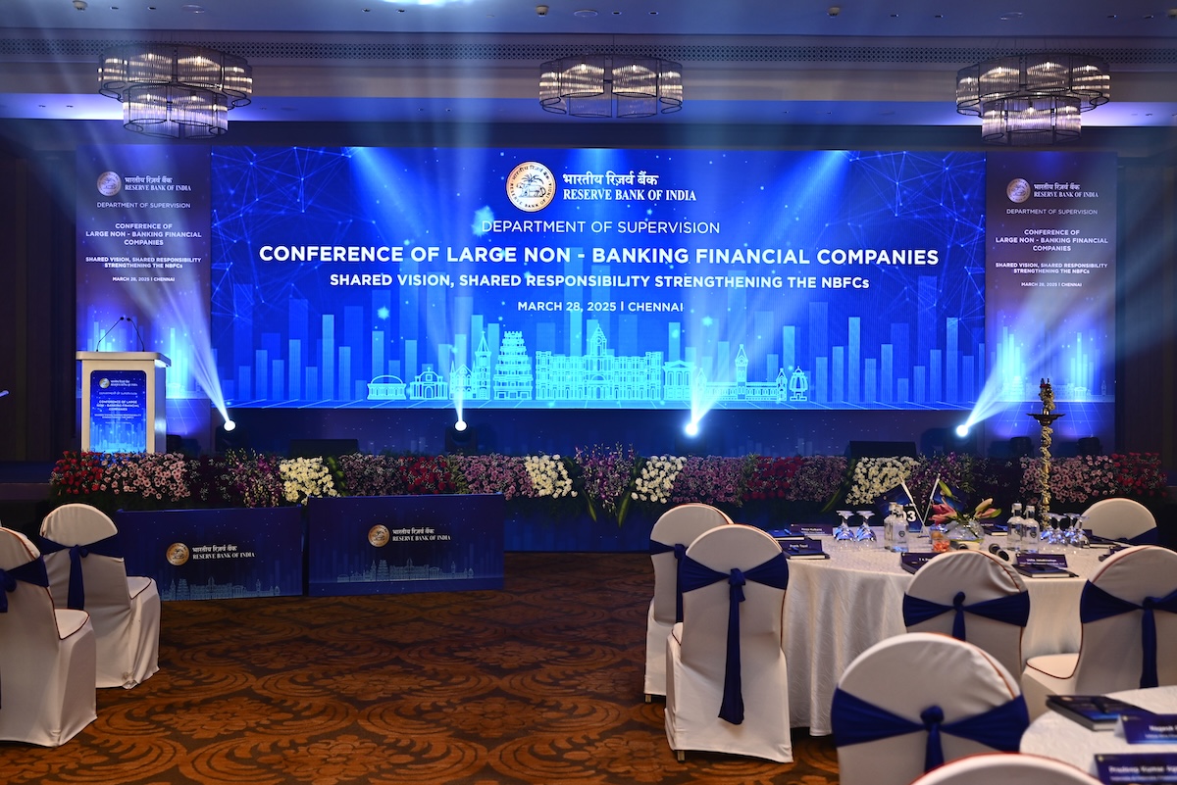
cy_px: 392
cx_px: 588
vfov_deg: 34.2
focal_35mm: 39
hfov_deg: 49.5
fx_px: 1275
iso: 640
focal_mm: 39
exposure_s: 1/160
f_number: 4
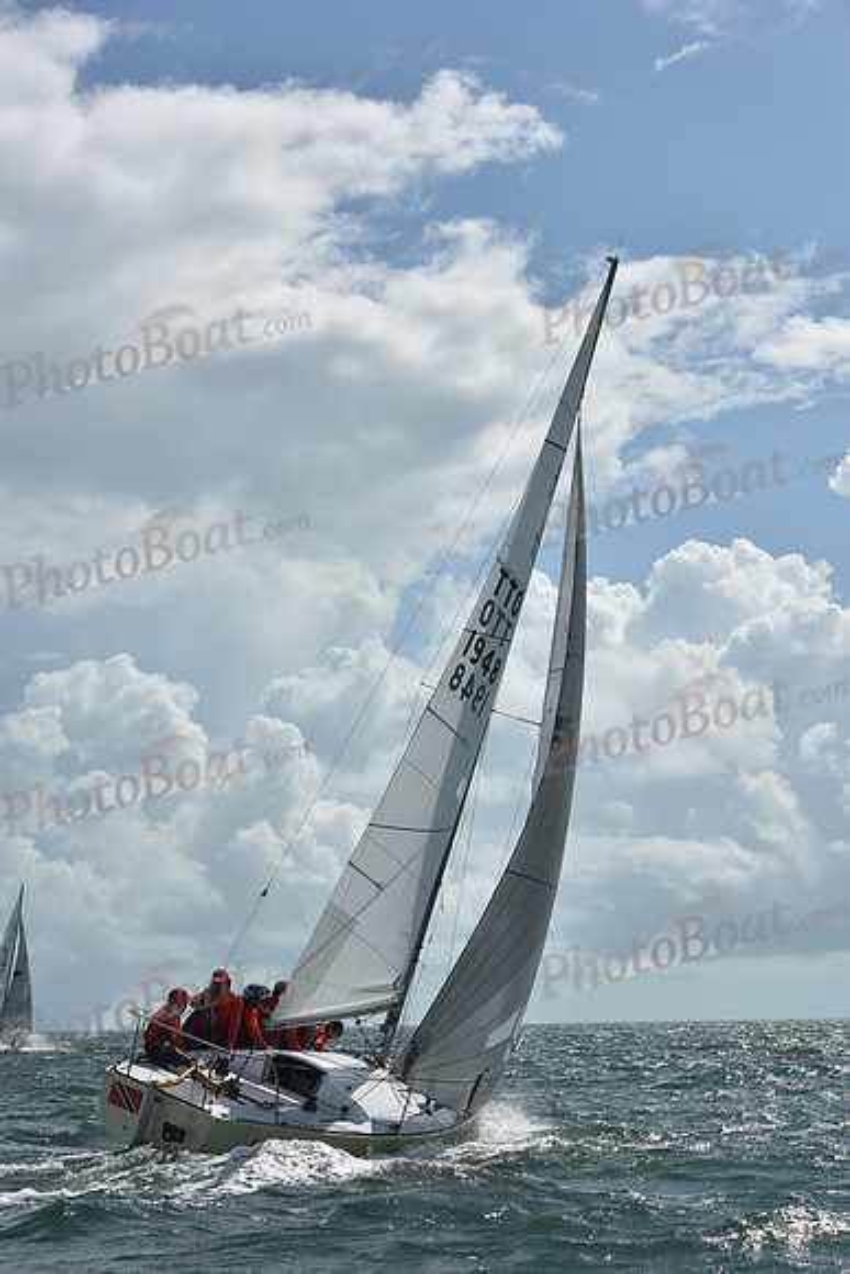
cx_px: 425
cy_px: 637
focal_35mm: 70
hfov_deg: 19.5
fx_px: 2477
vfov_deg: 28.8
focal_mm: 70
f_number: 10
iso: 250
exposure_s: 1/1600
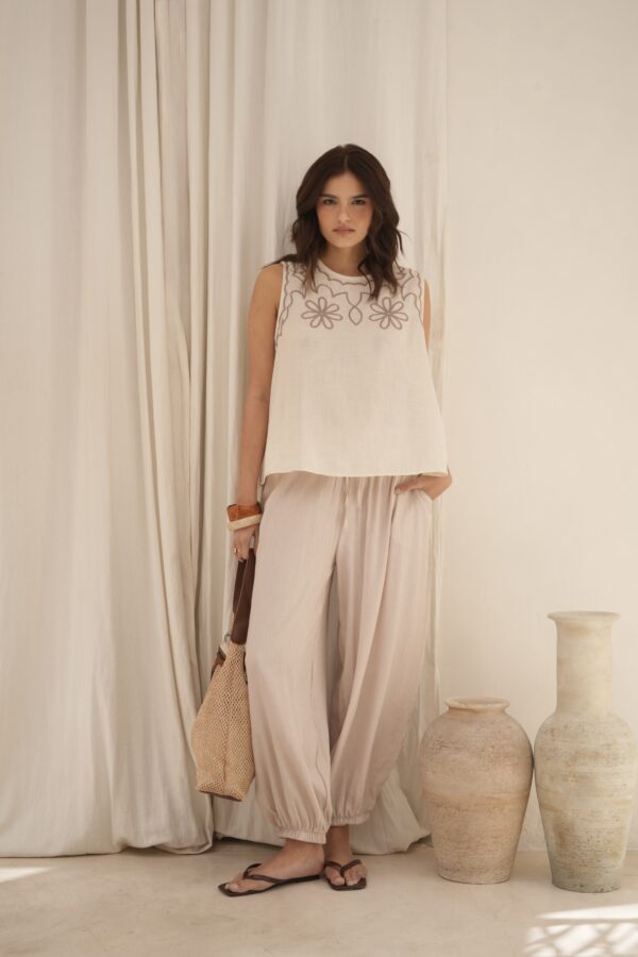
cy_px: 478
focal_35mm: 50
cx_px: 319
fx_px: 1329
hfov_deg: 27.0
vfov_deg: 39.6
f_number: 9
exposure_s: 1/125
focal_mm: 50
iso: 125
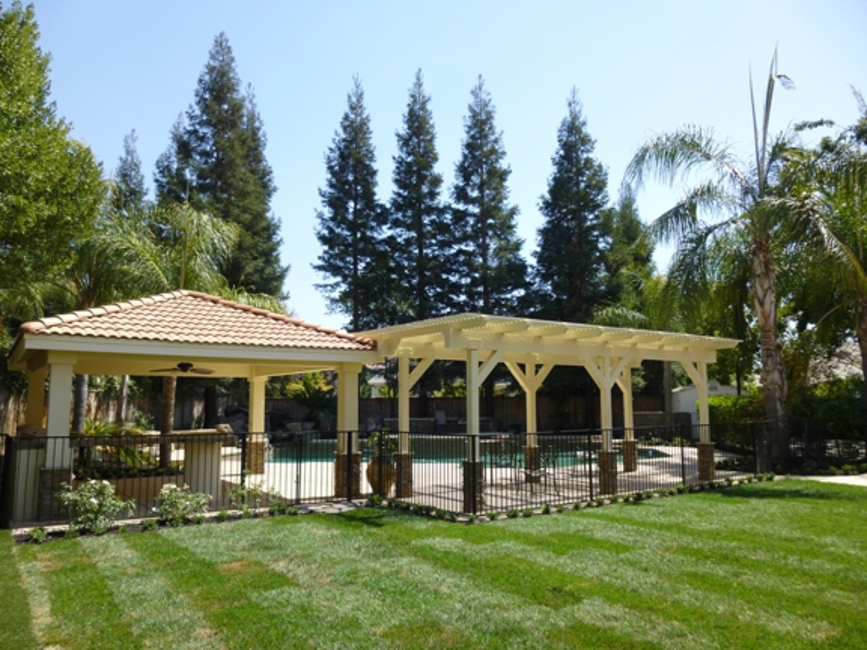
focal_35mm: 25
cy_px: 325
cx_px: 434
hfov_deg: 69.4
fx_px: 626
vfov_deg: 54.9
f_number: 3.1
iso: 100
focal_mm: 4.5
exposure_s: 1/800
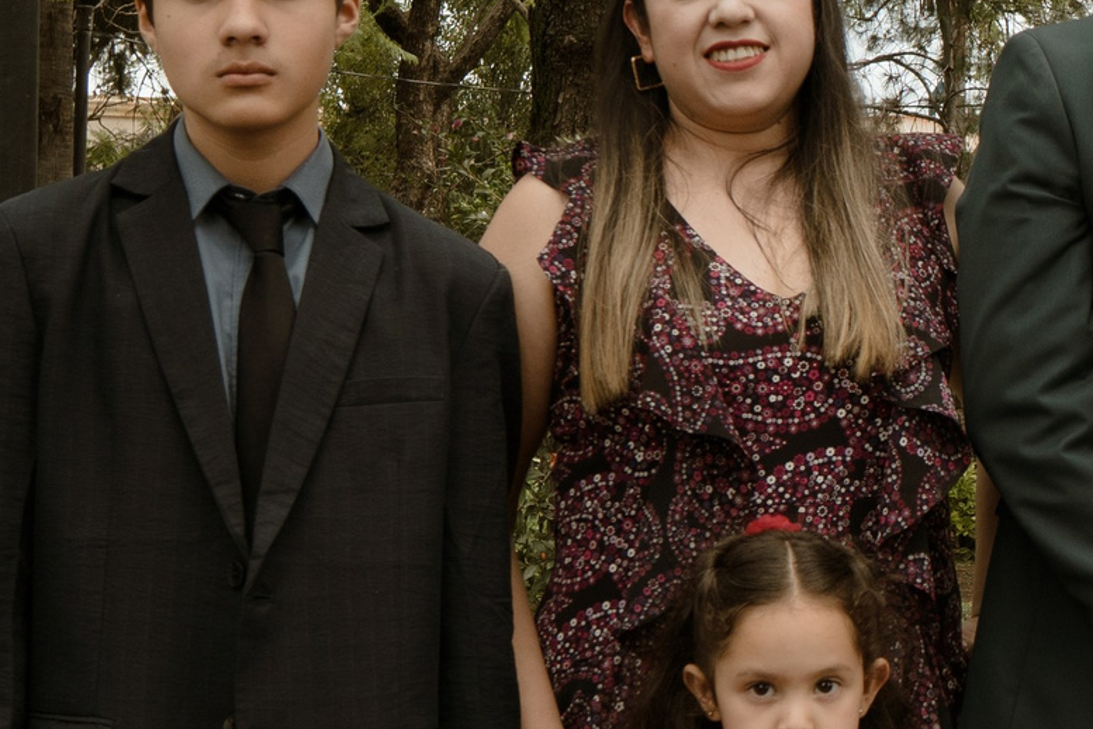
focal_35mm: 87
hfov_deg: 22.1
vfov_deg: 15.7
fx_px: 2641
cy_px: 321
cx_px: 1210
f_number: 5
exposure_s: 1/250
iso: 100
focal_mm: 16
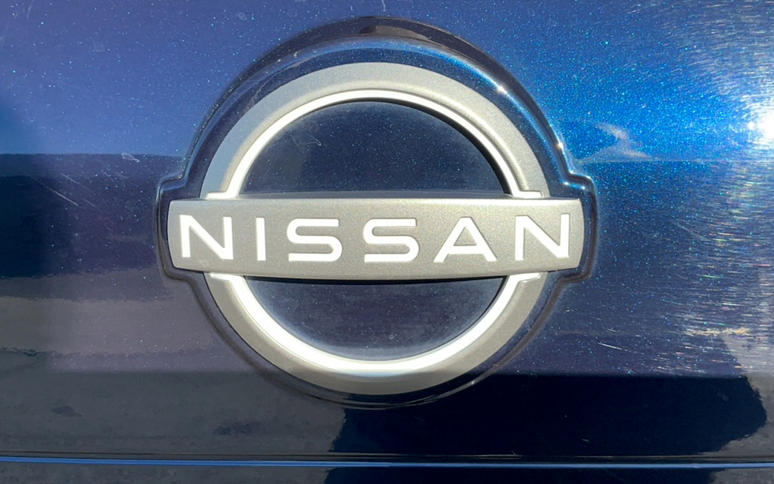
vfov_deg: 39.4
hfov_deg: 59.6
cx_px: 386
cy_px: 222
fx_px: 675
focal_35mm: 32
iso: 32
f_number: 1.8
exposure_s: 1/749
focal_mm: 3
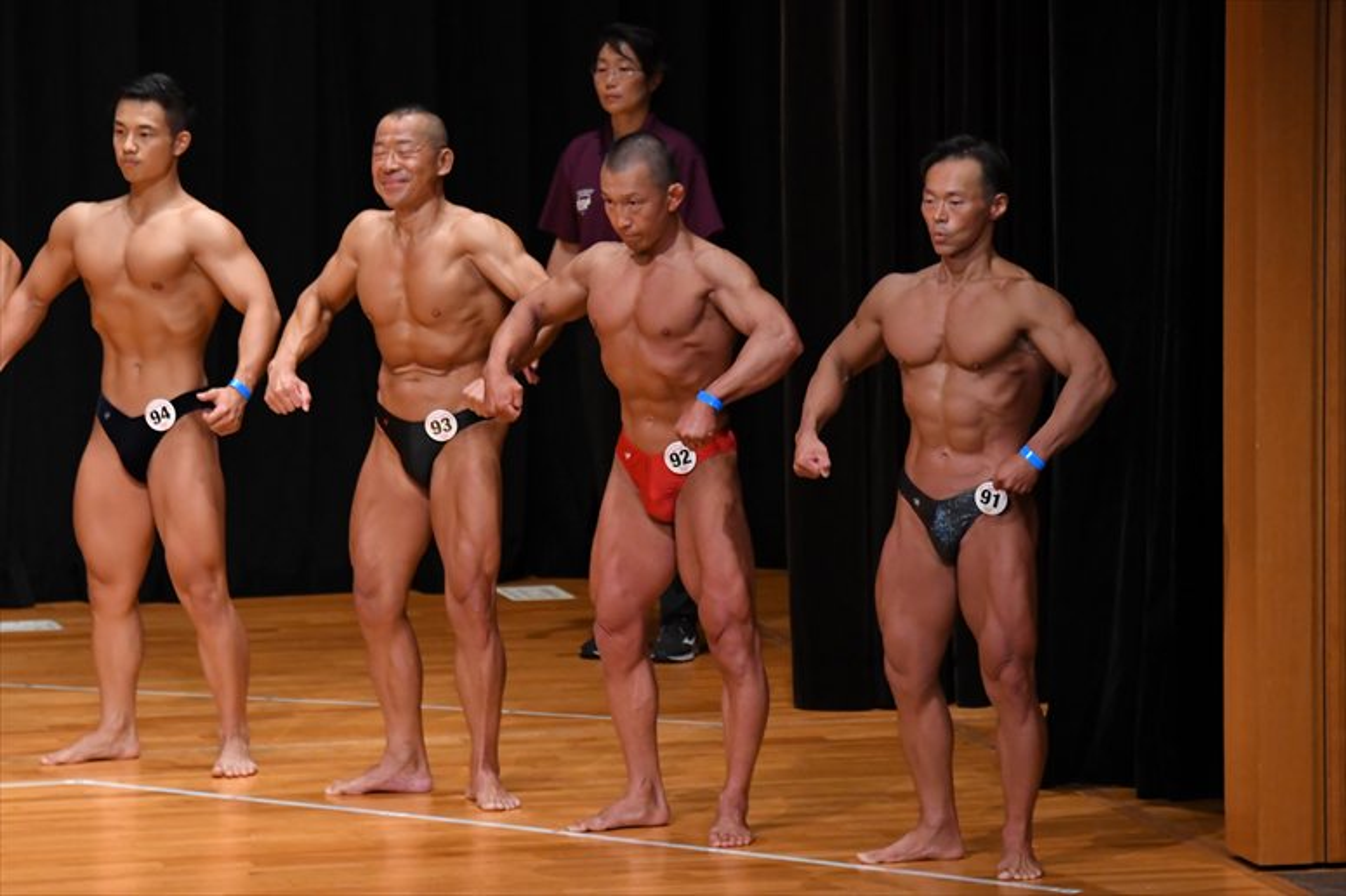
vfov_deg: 5.4
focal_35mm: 255
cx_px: 673
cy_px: 448
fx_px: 9530
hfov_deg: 8.1
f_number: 5.6
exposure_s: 1/400
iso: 4000
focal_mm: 170
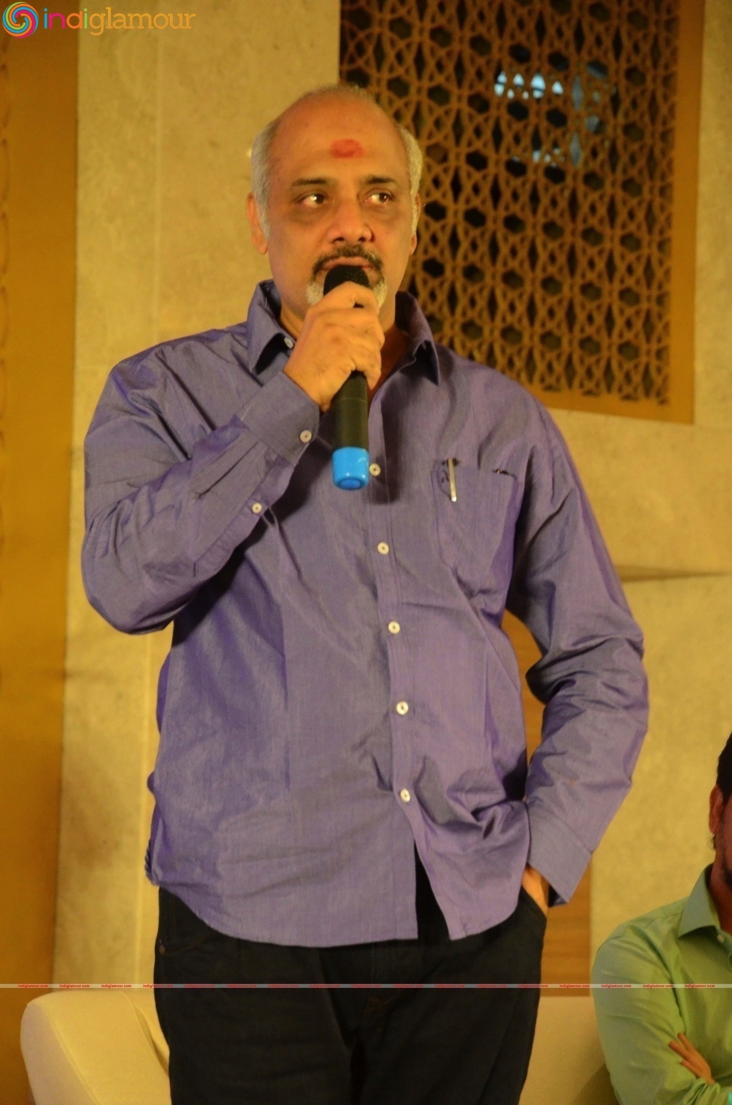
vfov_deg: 14.0
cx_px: 366
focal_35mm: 147
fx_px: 4504
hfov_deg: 9.3
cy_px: 552
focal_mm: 98
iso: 3200
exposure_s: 1/80
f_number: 6.3
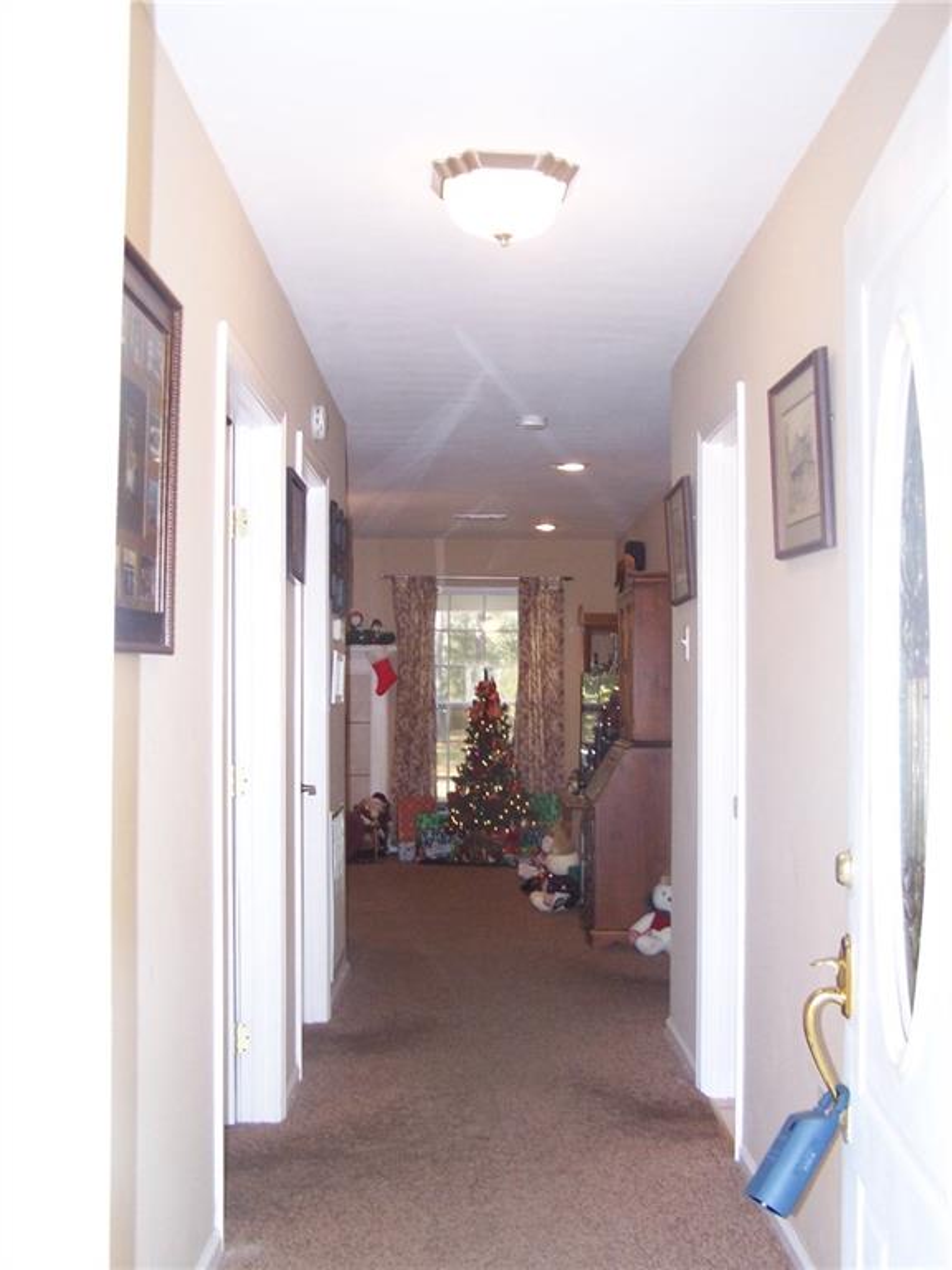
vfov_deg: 49.0
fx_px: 1393
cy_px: 635
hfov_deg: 37.7
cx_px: 476
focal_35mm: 38
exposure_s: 1/60
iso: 140
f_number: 2.8
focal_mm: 6.3
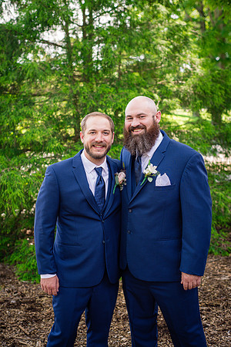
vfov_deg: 39.6
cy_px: 174
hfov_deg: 27.0
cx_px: 116
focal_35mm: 50
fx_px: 481
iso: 400
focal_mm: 50
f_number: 3.2
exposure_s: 1/320
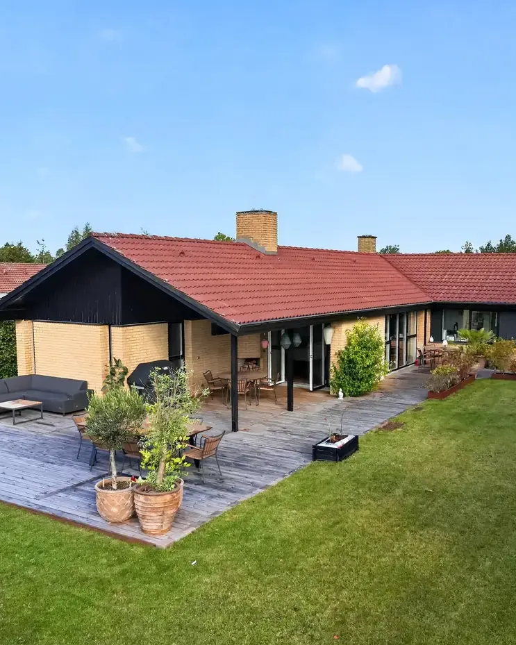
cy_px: 328
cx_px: 322
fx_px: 611
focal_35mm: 32
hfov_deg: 45.4
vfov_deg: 55.7
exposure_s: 1/800
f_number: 8
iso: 1250
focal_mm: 22
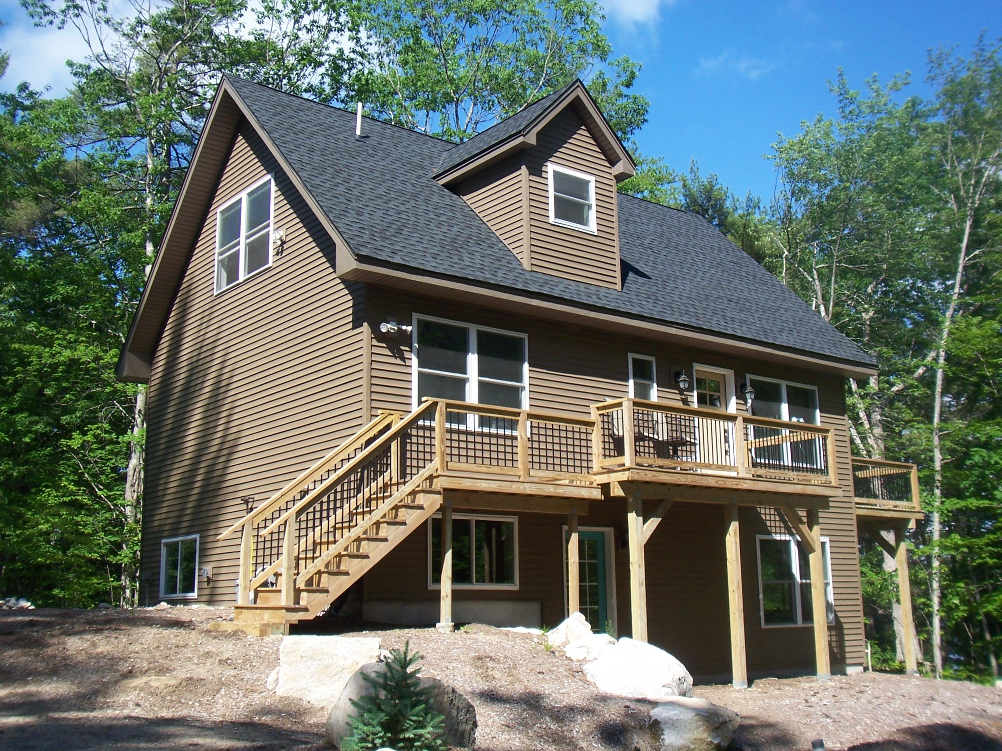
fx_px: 1129
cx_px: 501
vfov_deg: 36.8
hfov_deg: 47.9
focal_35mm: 39
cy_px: 376
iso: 64
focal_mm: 6.4
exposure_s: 1/400
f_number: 3.9
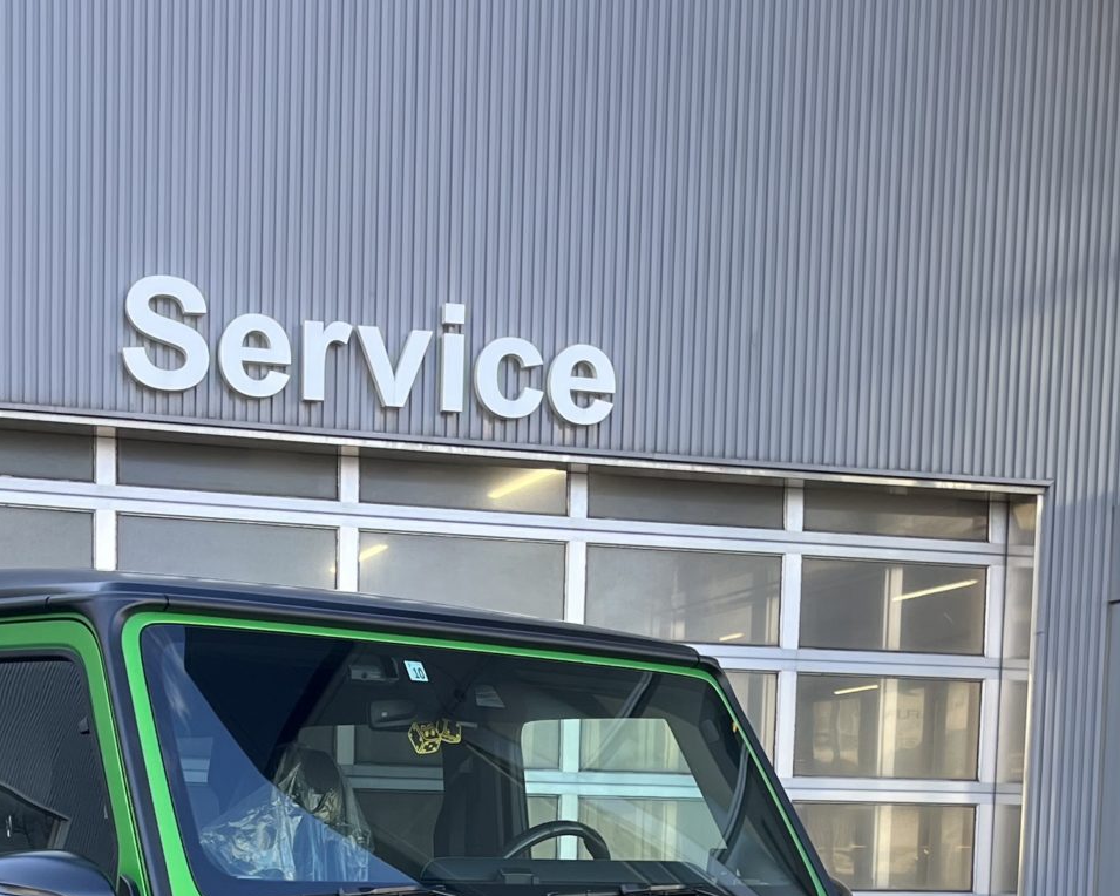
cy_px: 1068
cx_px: 427
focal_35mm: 68
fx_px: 2254
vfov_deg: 21.0
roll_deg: -0.3
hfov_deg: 27.8
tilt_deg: -5.8
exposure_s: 1/256
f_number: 1.6
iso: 40
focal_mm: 5.1
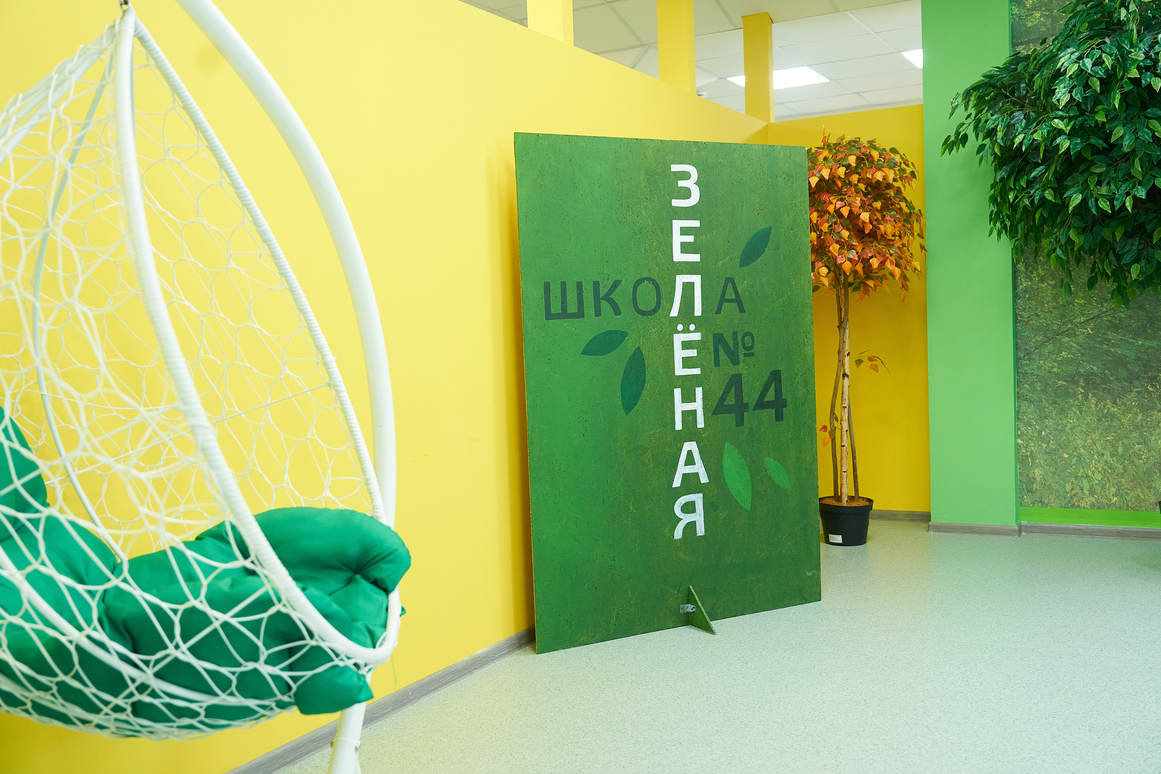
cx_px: 580
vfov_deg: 38.9
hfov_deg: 55.8
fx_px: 1096
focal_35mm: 34
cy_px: 387
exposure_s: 1/250
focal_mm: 34
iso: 2500
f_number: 3.5
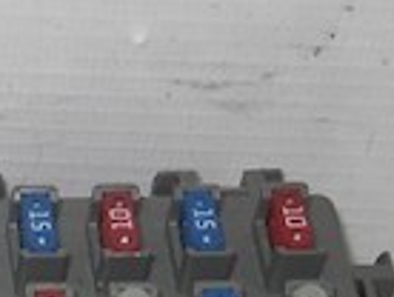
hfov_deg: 9.9
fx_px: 2166
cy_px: 545
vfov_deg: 7.6
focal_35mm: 190
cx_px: -300
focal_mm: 6.72
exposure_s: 1/30
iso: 80
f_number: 5.5
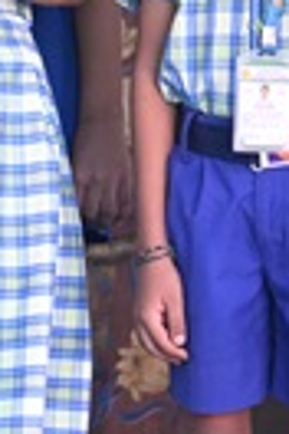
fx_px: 11081
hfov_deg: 1.5
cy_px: -171
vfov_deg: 2.2
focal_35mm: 920
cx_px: -558
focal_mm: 135
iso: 2000
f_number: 5.3
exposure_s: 1/500
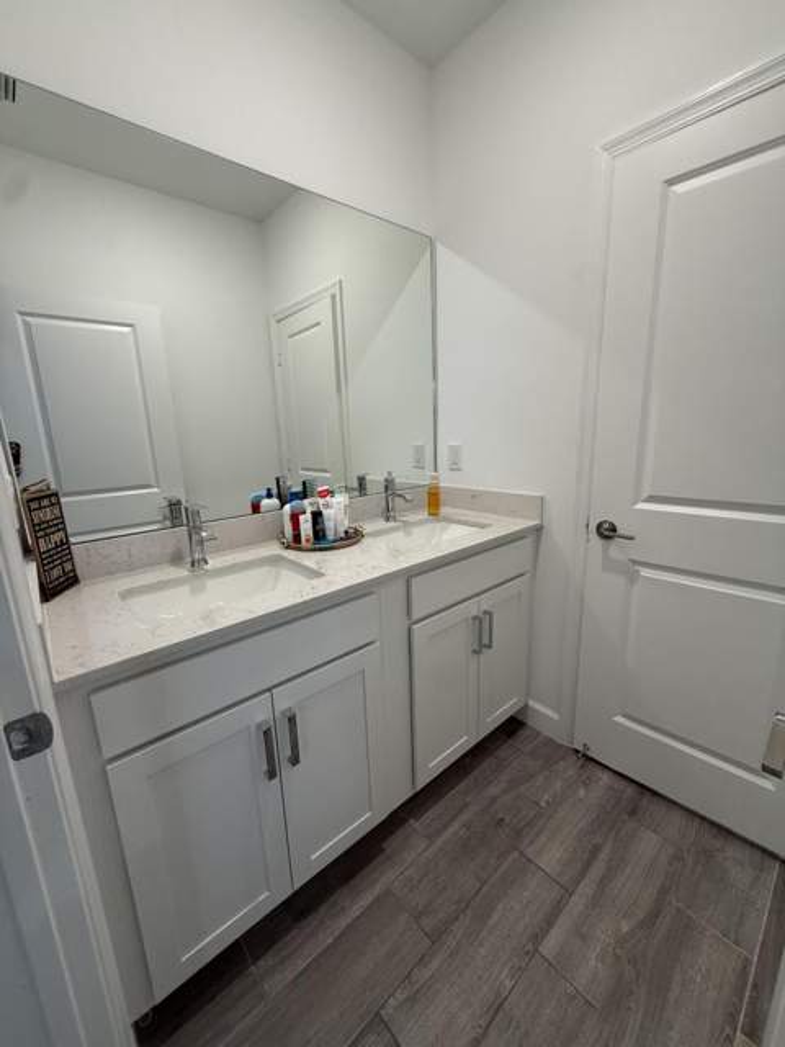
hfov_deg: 85.7
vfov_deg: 102.1
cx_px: 392
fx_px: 423
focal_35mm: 14
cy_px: 524
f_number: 2.2
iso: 250
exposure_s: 1/120
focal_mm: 2.22
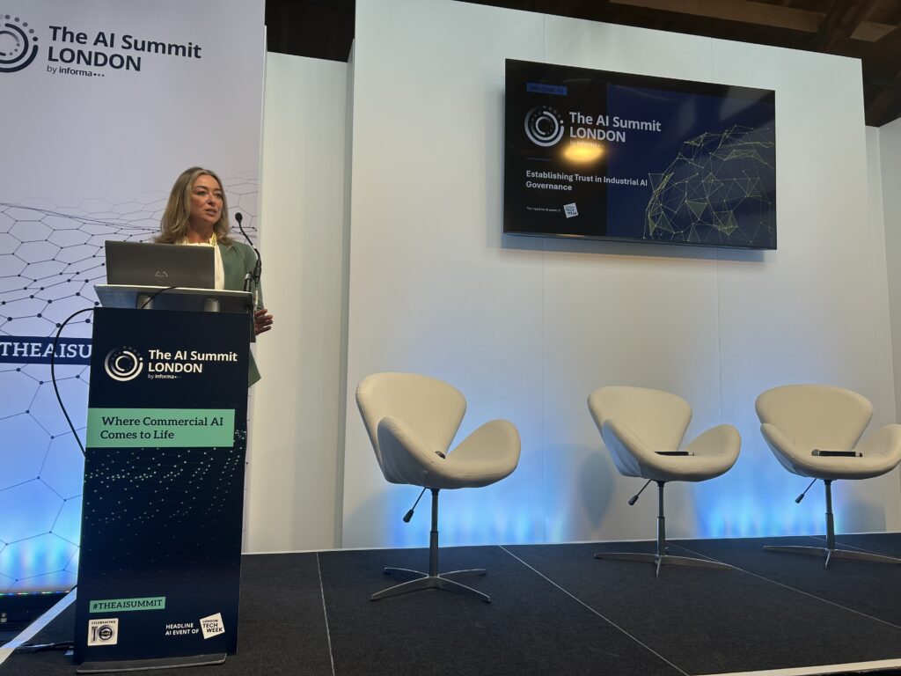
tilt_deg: +5.4
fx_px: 677
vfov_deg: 53.1
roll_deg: -0.4
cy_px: 338
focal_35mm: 26
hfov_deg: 67.3
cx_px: 450
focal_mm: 5.7
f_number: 1.5
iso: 32
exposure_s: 1/120
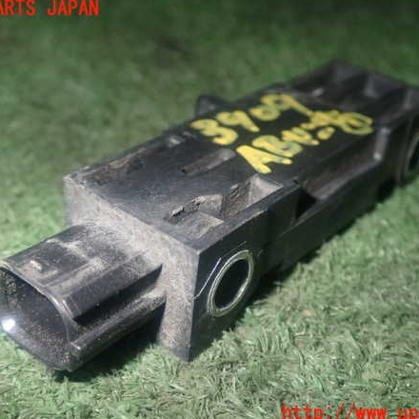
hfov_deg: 32.2
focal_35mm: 53
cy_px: 211
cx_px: 211
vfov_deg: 32.2
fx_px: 726
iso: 320
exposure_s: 1/40
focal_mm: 7.84
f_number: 9
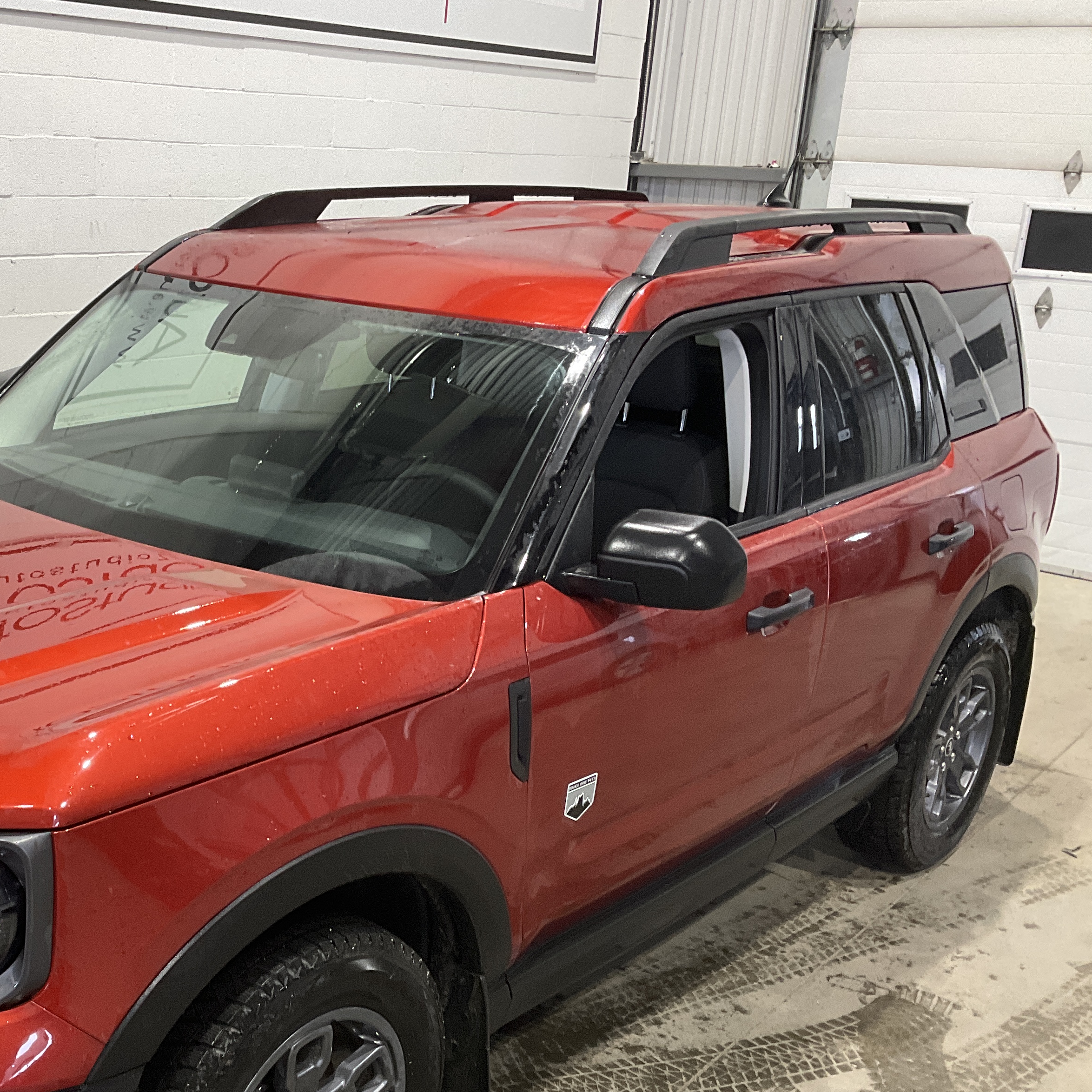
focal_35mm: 44
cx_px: 256
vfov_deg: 38.1
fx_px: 1570
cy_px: 697
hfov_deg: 37.3
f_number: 1.8
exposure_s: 1/60
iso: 80
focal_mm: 3
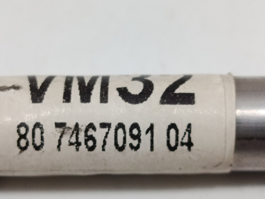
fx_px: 842
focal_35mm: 110
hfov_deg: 17.9
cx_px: 132
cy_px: 100
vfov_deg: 13.5
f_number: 1.7
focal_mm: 5.24
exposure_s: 1/50
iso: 665
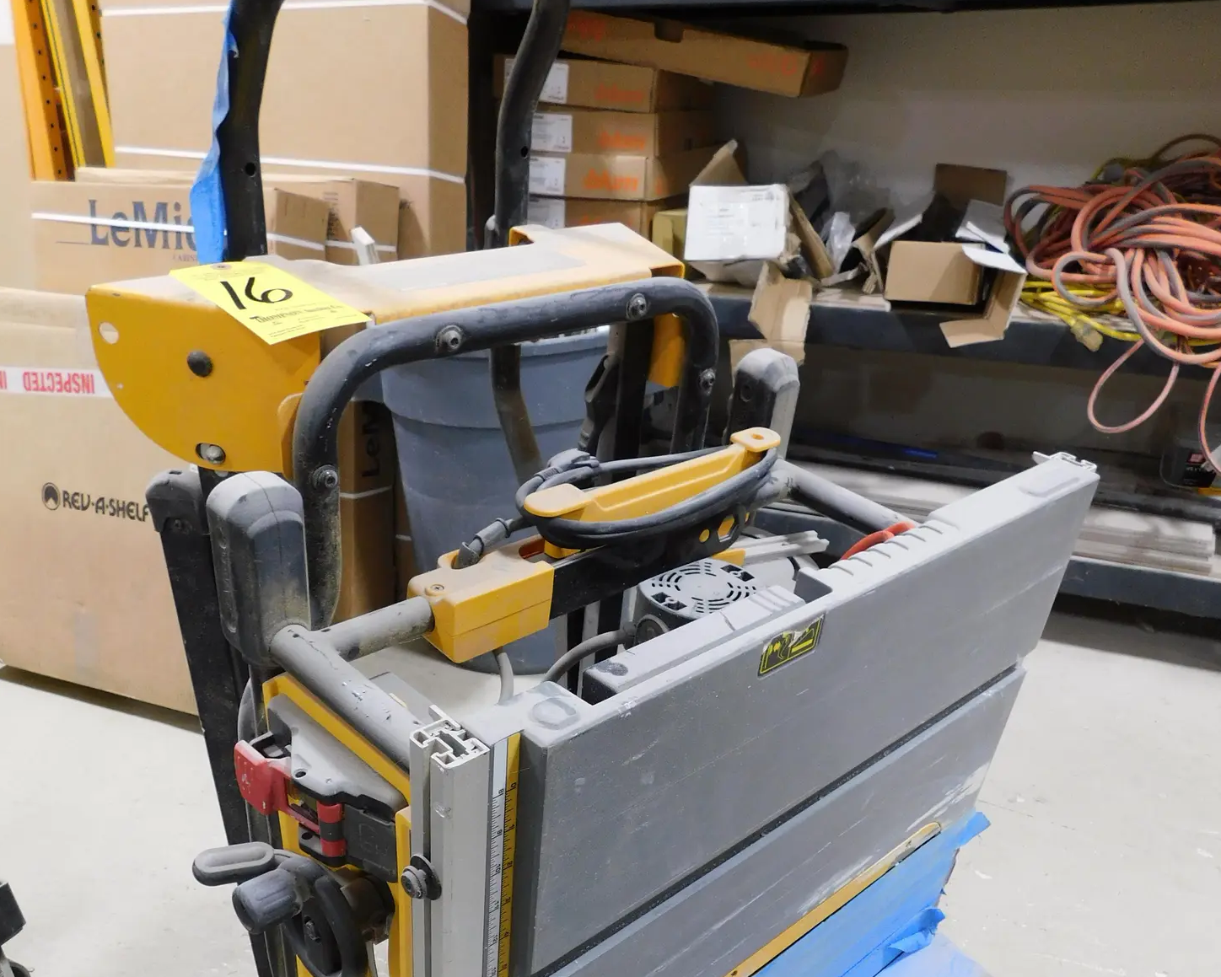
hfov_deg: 57.2
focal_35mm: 31
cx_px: 616
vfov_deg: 45.4
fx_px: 1120
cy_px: 743
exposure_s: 1/30
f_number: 3
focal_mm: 4
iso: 220
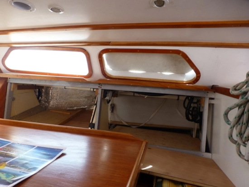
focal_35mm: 24
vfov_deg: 56.9
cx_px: 124
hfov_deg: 71.6
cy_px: 94
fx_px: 173
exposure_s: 1/60
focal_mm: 4.3
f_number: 3.3
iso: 125
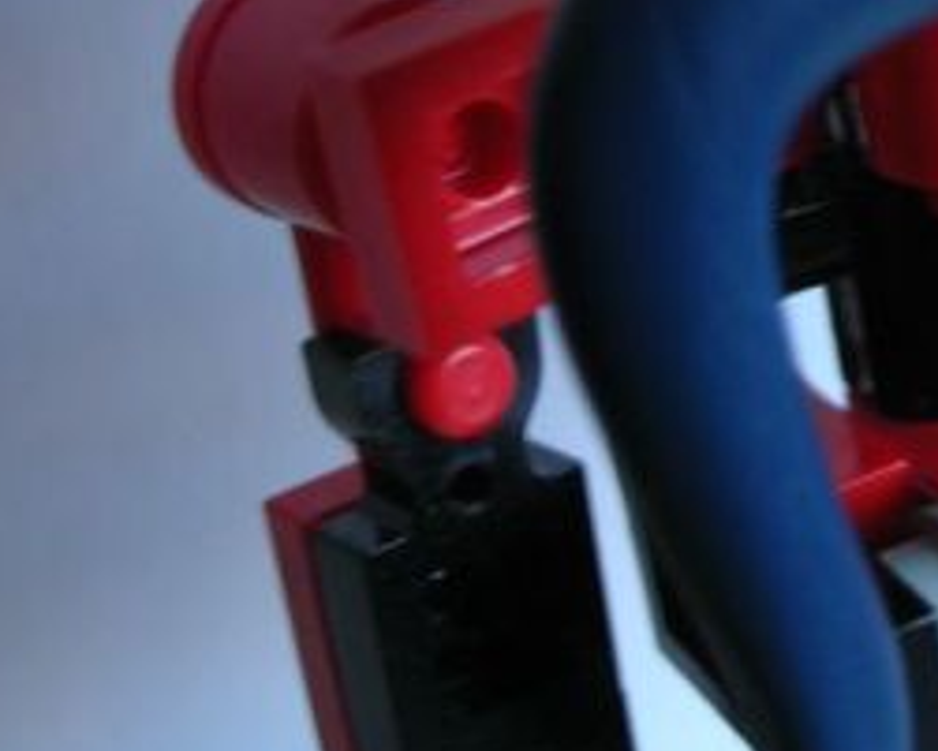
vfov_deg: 15.1
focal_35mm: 102
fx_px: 2833
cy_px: 232
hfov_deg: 17.8
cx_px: 1158
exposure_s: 1/10.1
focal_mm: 8.5
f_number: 2.9
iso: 64
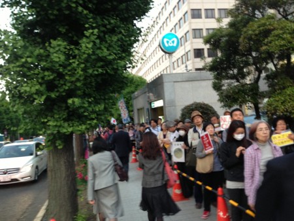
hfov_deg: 55.3
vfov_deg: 43.0
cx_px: 147
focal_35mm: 33
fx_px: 280
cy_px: 110
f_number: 2.4
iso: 125
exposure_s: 1/20
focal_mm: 4.13
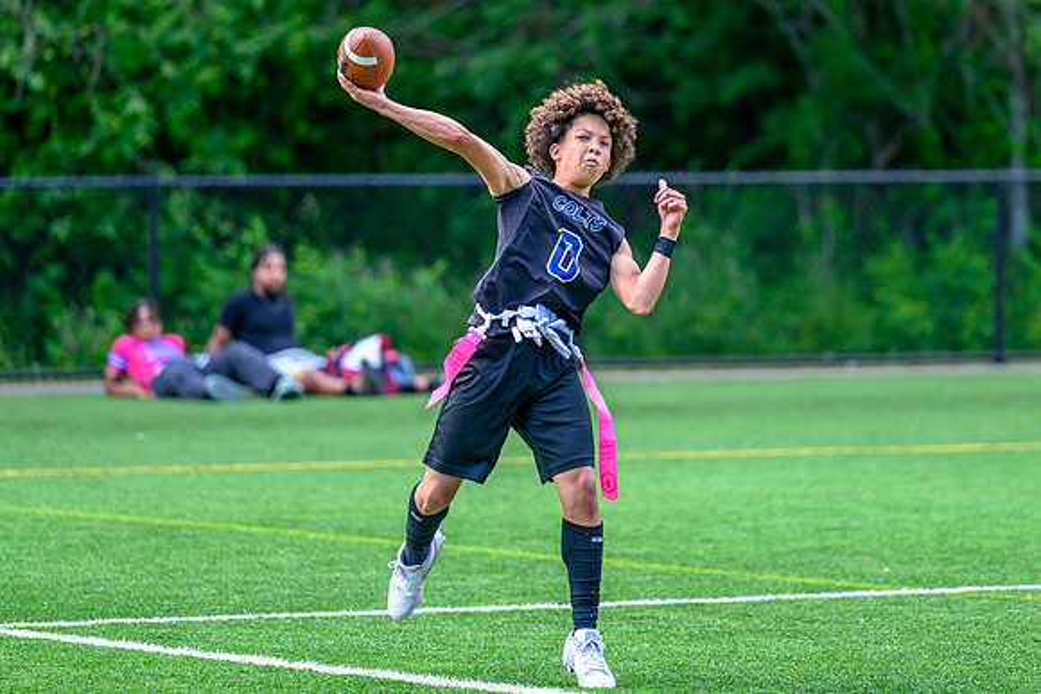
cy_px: 181
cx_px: 519
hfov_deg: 7.5
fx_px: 7926
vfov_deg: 5.0
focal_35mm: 274
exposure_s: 1/2000
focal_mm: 180
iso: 500
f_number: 2.8
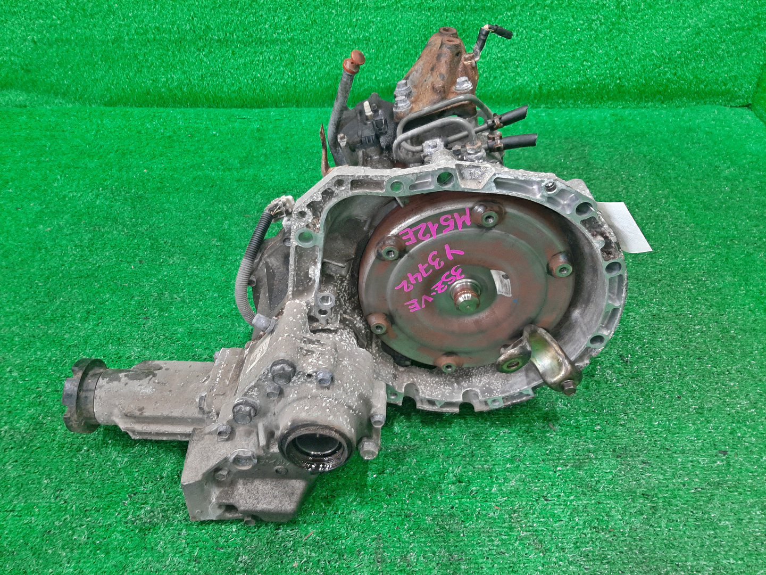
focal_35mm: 26
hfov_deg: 67.3
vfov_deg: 53.1
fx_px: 575
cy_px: 288
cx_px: 383
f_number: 1.7
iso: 162
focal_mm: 3.93
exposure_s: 1/50
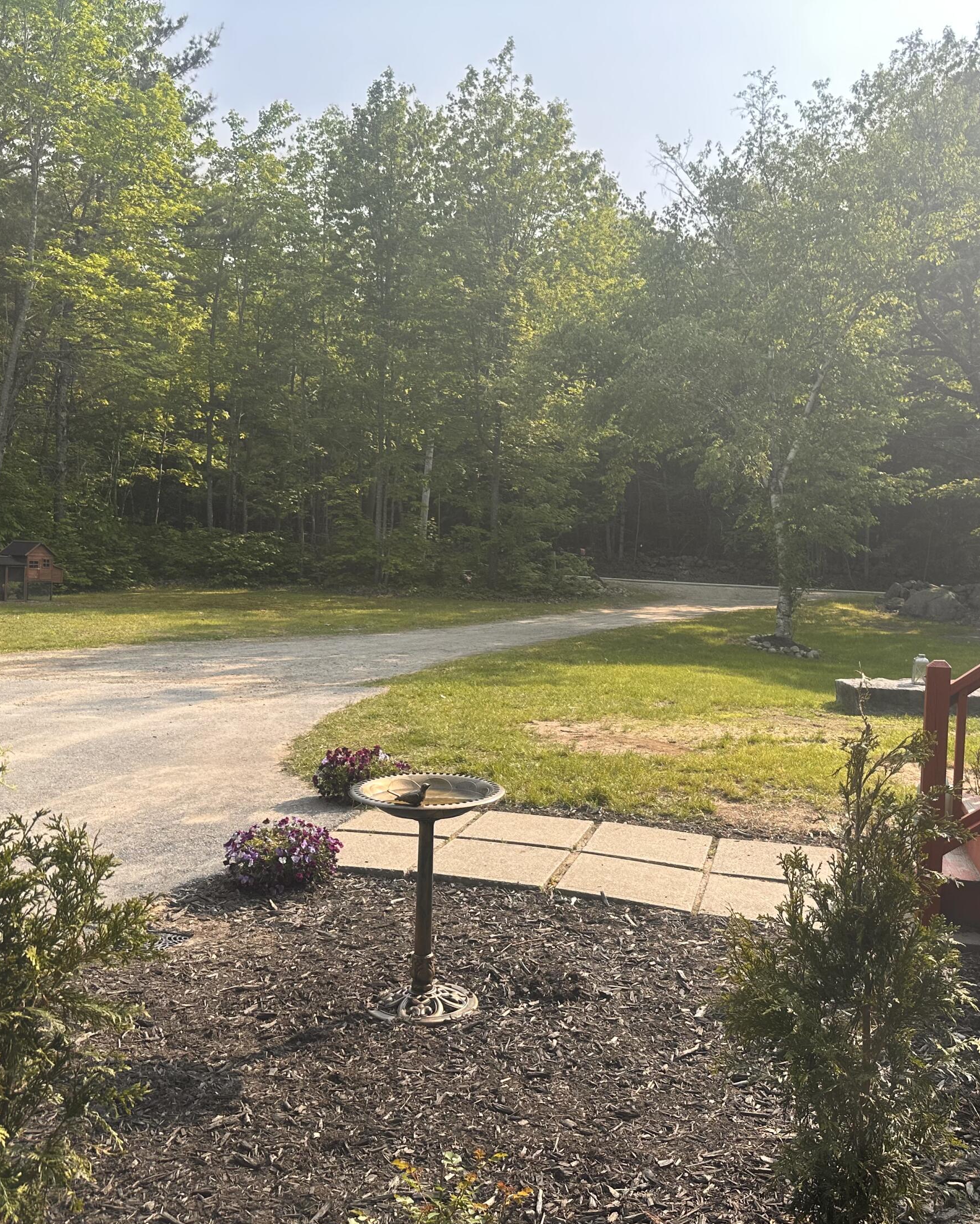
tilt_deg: -0.6
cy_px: 626
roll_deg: -1.2
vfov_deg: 55.7
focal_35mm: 32
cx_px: 567
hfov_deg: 45.6
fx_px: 1160
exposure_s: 1/1562
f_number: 1.78
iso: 80
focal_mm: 6.86
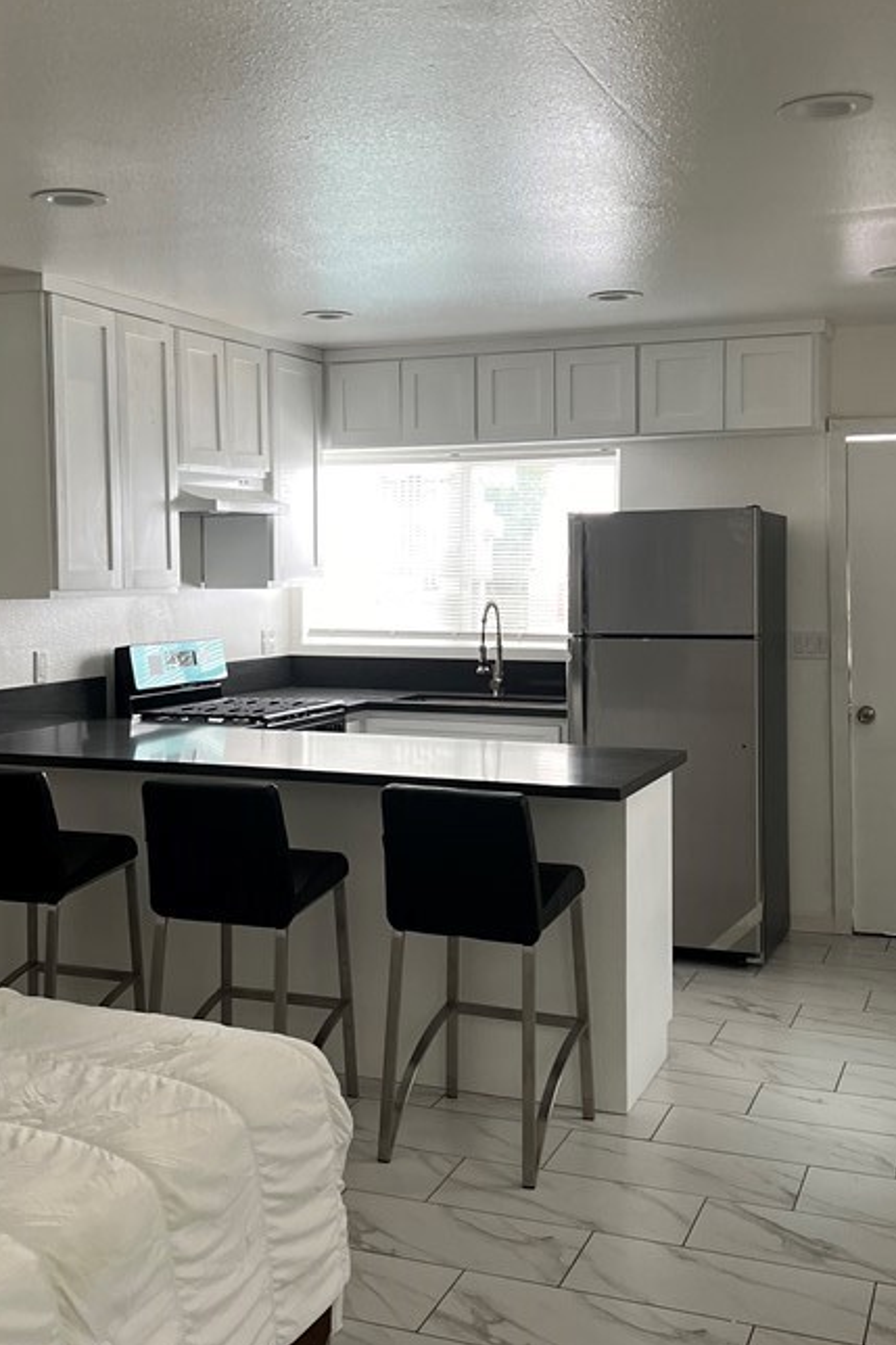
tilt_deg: +0.0
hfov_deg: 31.0
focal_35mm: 43
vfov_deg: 45.4
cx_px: 309
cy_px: 591
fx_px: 1606
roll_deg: -0.2
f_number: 1.5
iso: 125
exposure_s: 1/118
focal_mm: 5.7
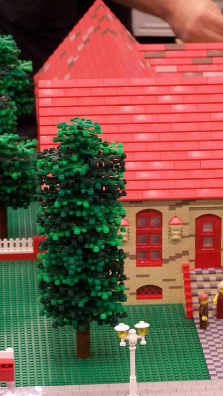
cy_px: 199
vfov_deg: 11.5
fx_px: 1965
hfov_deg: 6.5
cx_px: 210
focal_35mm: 187
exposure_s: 1/3
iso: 80
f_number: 3.2
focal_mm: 21.2
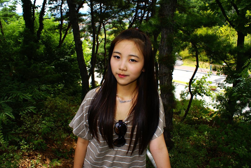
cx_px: 126
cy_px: 84
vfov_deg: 48.0
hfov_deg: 67.3
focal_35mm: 27
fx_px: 188
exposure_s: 1/125
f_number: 5.6
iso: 100
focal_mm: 18
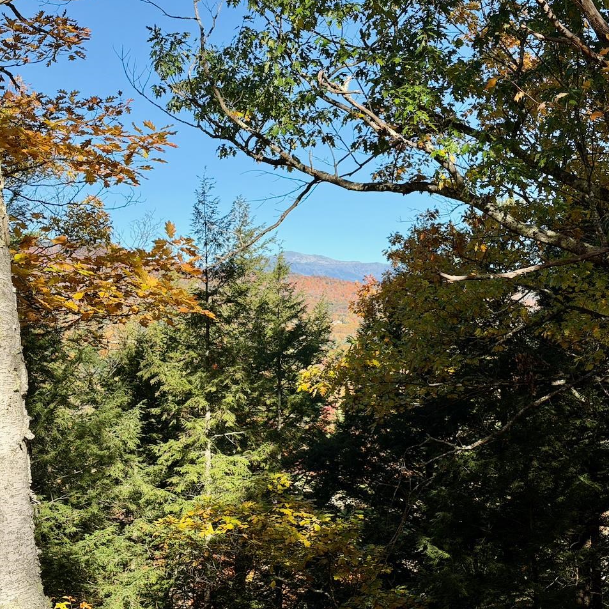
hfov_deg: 30.0
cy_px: 303
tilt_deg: +1.0
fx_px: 1135
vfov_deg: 30.0
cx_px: 324
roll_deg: +0.2
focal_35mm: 57
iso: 64
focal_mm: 6.76
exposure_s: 1/2415
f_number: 1.78
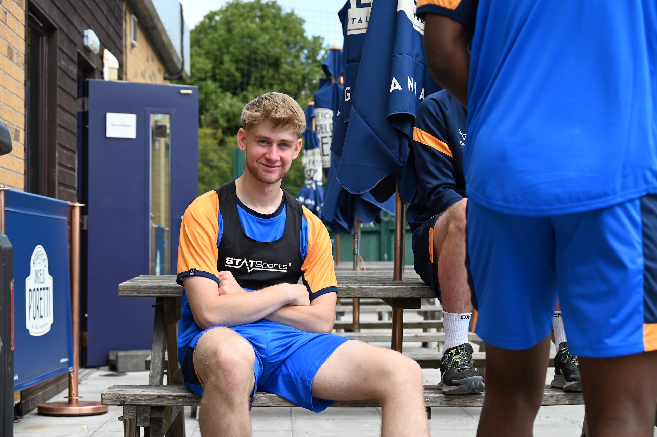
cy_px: 218
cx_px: 328
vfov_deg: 20.3
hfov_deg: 30.1
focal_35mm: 67
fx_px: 1222
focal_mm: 67
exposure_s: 1/250
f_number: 6
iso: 160
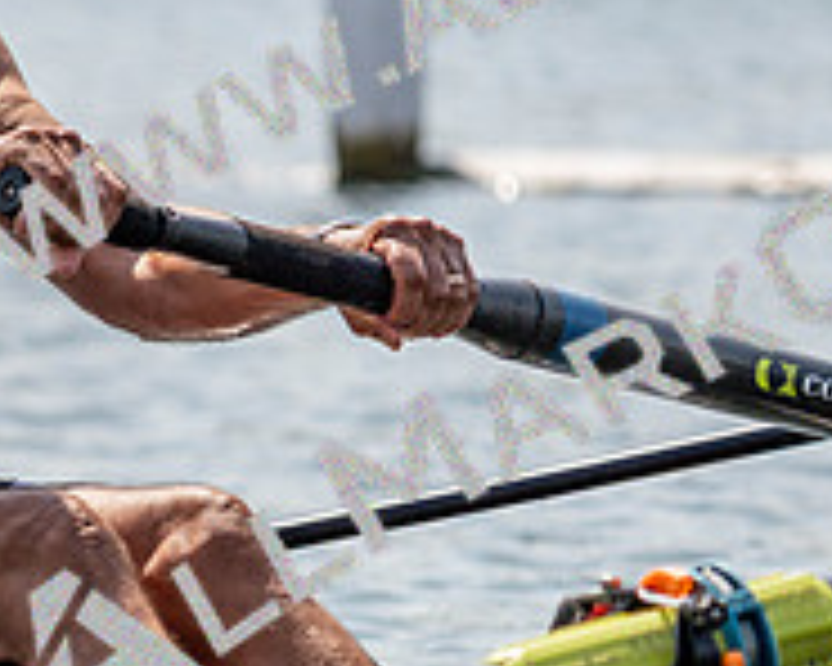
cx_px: -355
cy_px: 358
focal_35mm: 589
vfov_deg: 2.6
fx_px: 14504
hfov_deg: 3.3
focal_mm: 200
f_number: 5.6
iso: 160
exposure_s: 1/1600
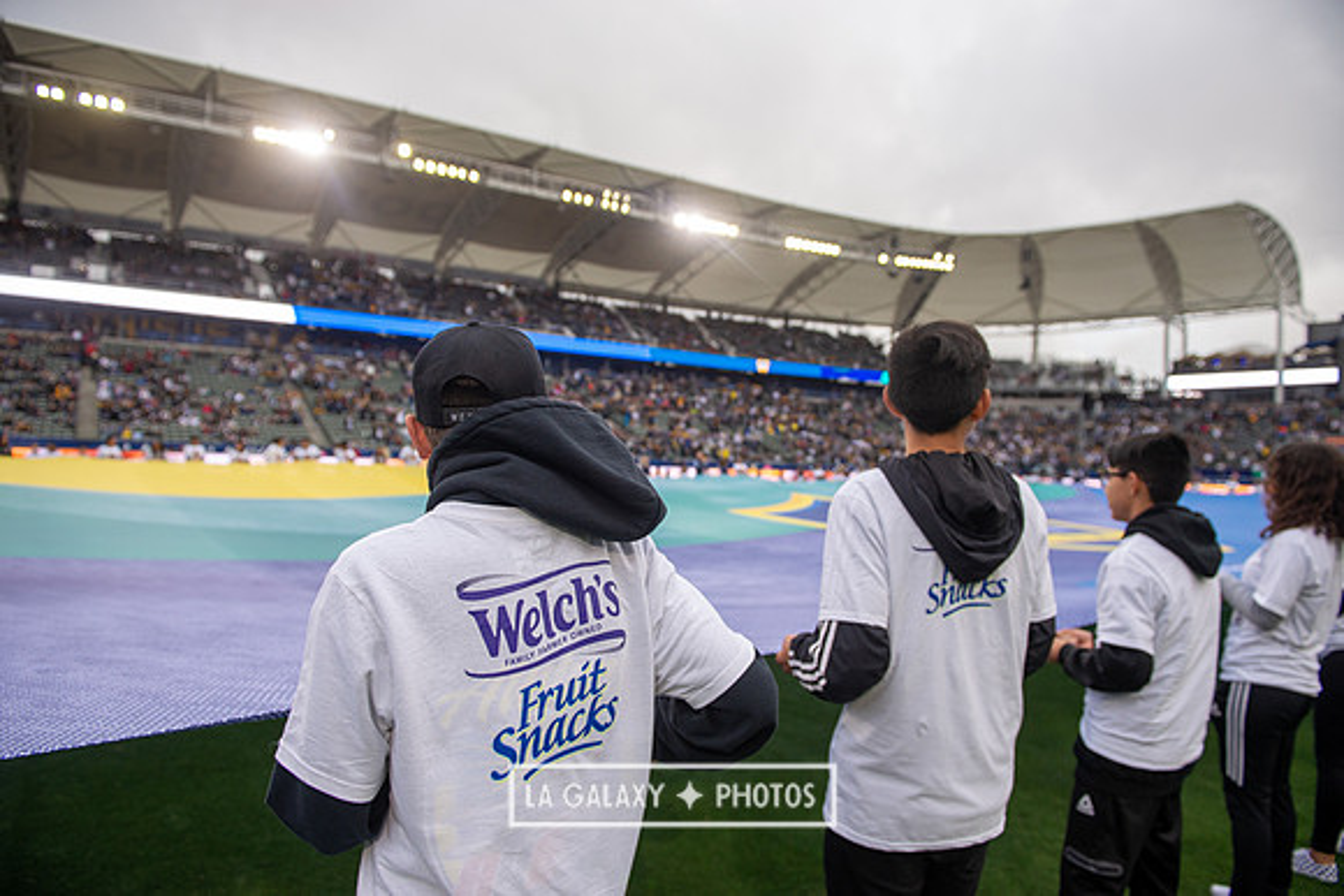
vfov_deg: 53.2
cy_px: 448
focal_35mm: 24
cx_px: 672
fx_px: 896
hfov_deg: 73.7
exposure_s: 1/800
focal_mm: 24
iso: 500
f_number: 3.5
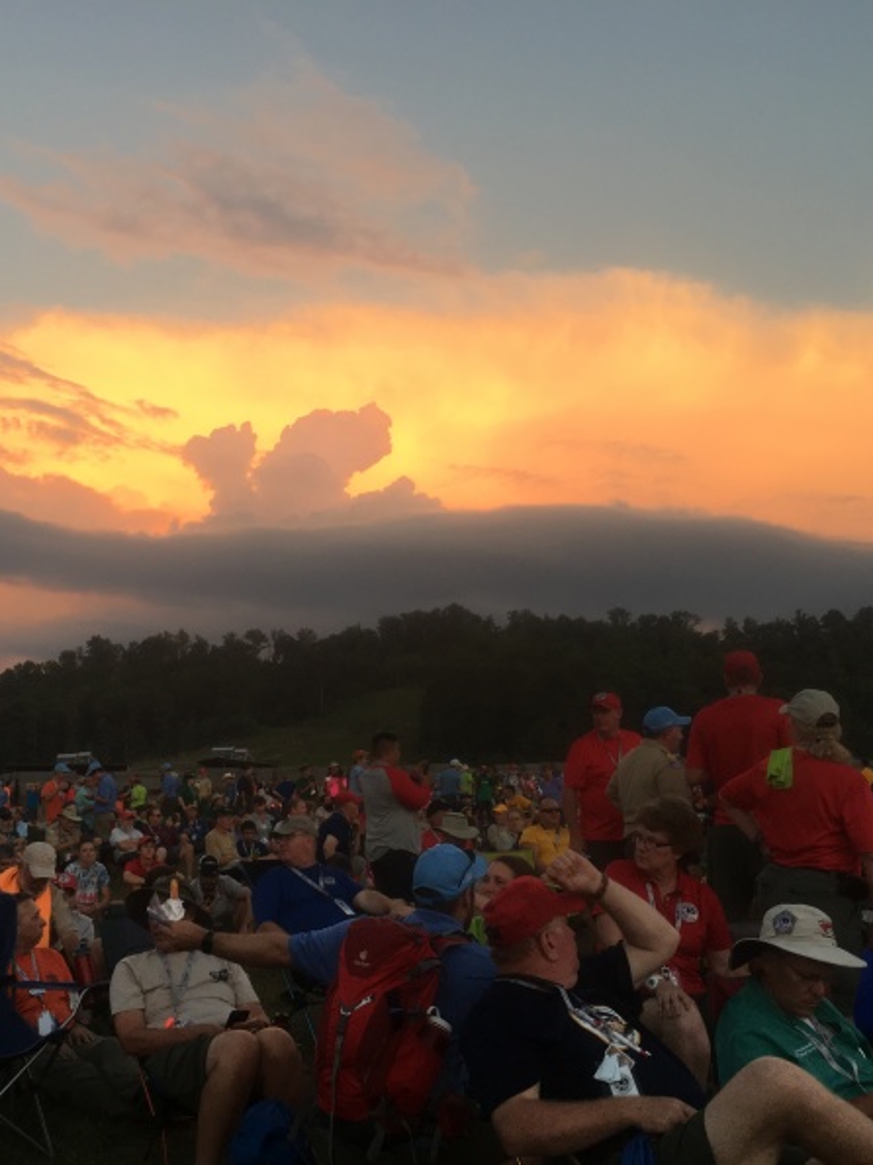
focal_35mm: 39
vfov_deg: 47.9
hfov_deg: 36.5
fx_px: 1312
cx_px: 313
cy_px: 585
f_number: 2.2
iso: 32
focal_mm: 4.15
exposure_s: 1/120
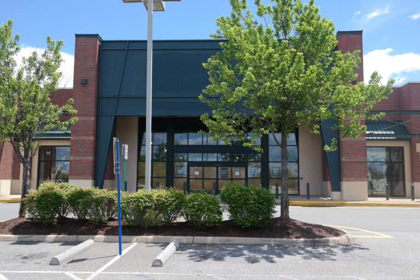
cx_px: 210
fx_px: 350
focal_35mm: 30
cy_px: 140
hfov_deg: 61.9
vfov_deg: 43.6
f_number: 5.6
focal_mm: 20
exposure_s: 1/250
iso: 100
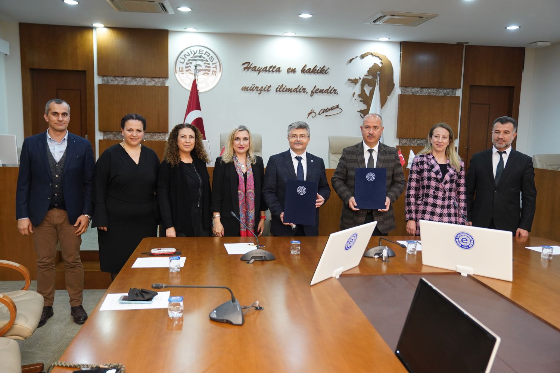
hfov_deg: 60.3
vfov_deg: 42.3
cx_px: 280
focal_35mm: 31
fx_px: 482
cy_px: 186
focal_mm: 31
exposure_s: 1/160
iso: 2500
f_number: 3.2
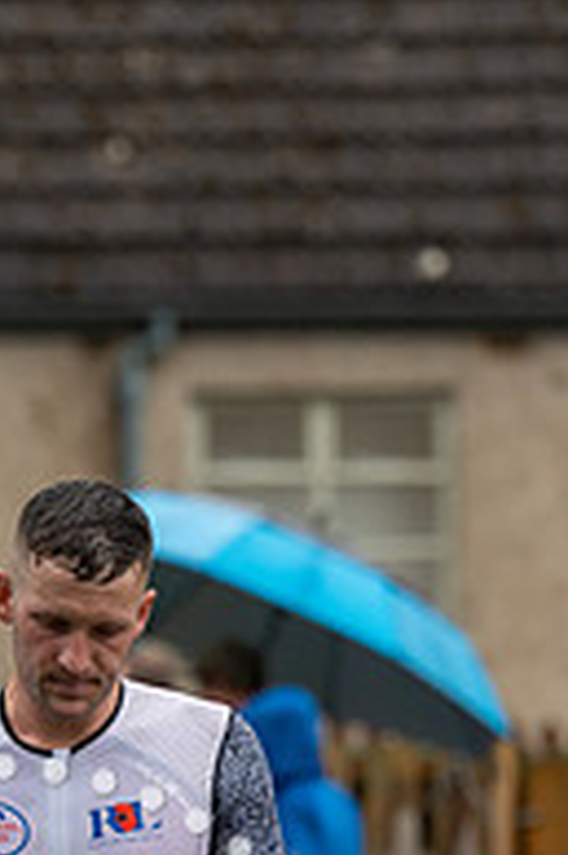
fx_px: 9910
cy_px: 793
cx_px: 79
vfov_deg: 4.9
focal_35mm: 418
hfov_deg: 3.3
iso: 1000
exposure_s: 1/1000
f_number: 3.5
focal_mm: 180
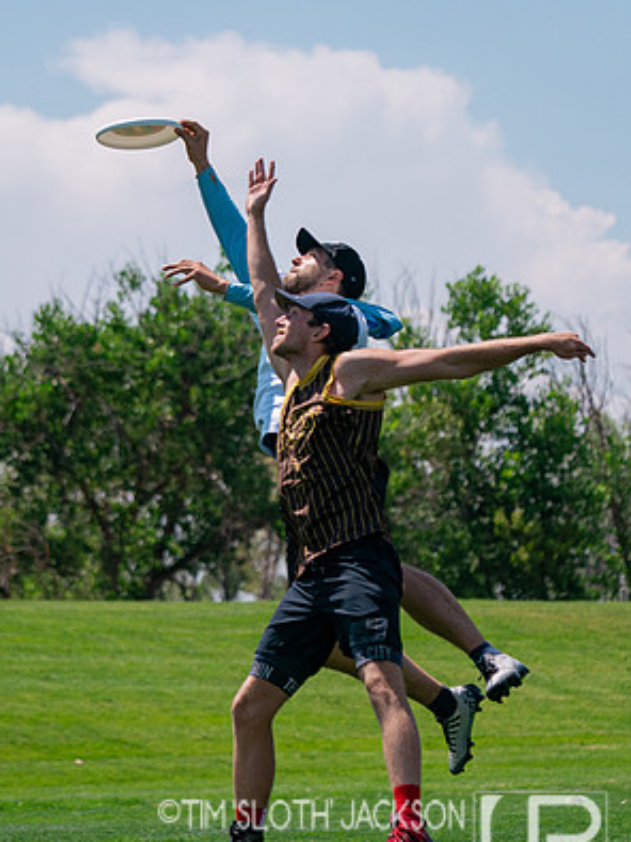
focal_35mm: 180
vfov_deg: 11.0
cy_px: 376
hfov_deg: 8.2
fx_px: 4377
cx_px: 281
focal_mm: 96
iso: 640
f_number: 4
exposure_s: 1/8000
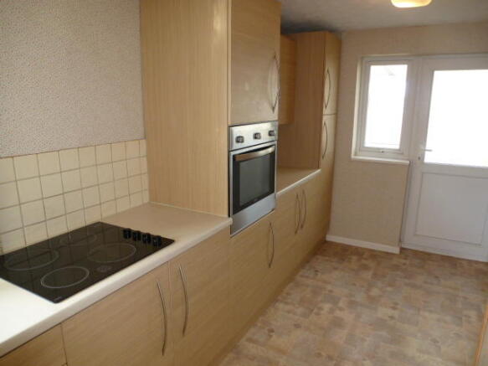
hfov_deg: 71.6
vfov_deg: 56.8
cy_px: 183
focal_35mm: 24
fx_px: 338
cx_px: 244
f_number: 3.3
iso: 320
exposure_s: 1/60
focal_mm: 4.3
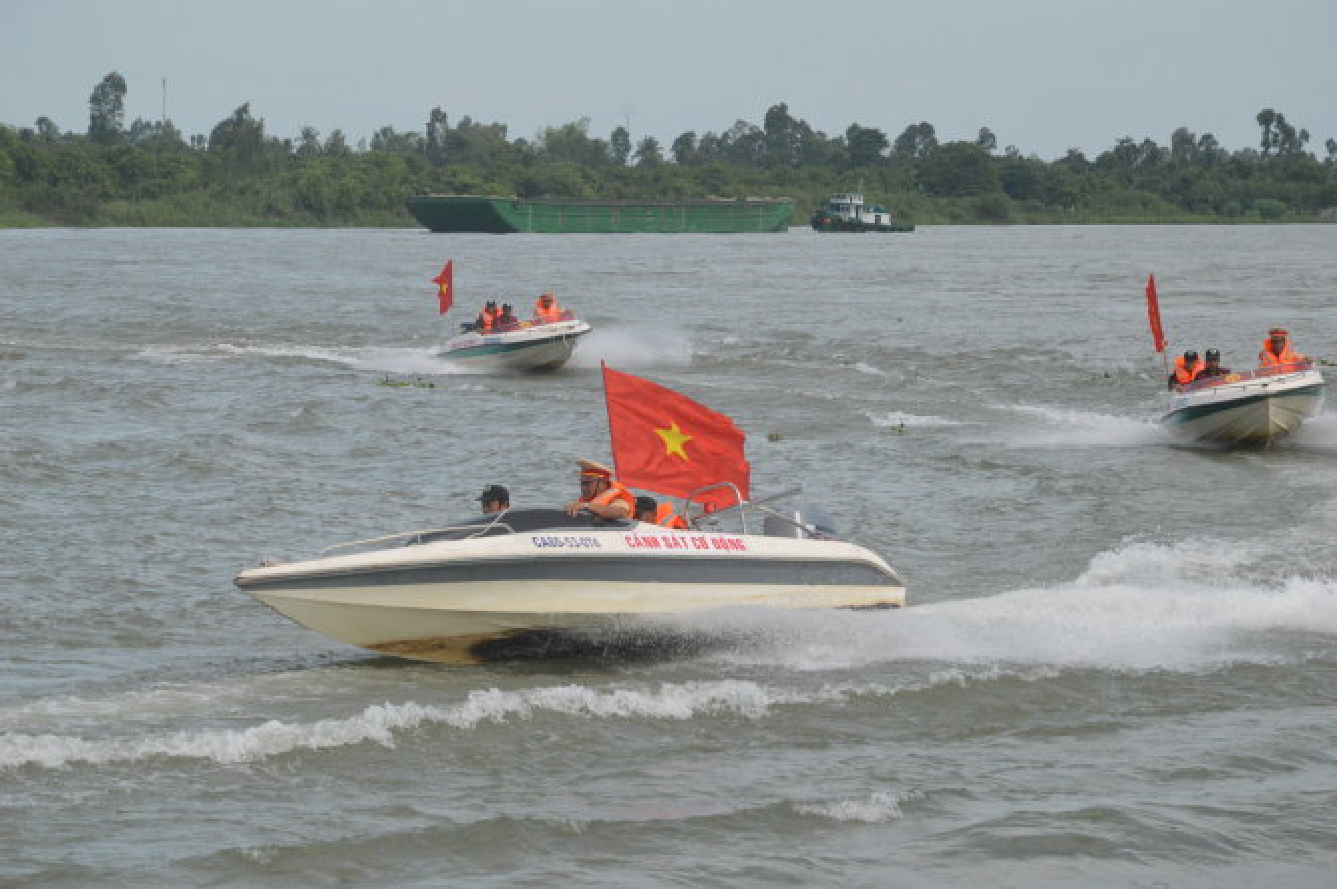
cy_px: 444
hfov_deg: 13.1
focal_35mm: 158
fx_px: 5844
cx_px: 668
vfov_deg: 8.7
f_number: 13
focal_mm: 105
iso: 1600
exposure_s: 1/2500
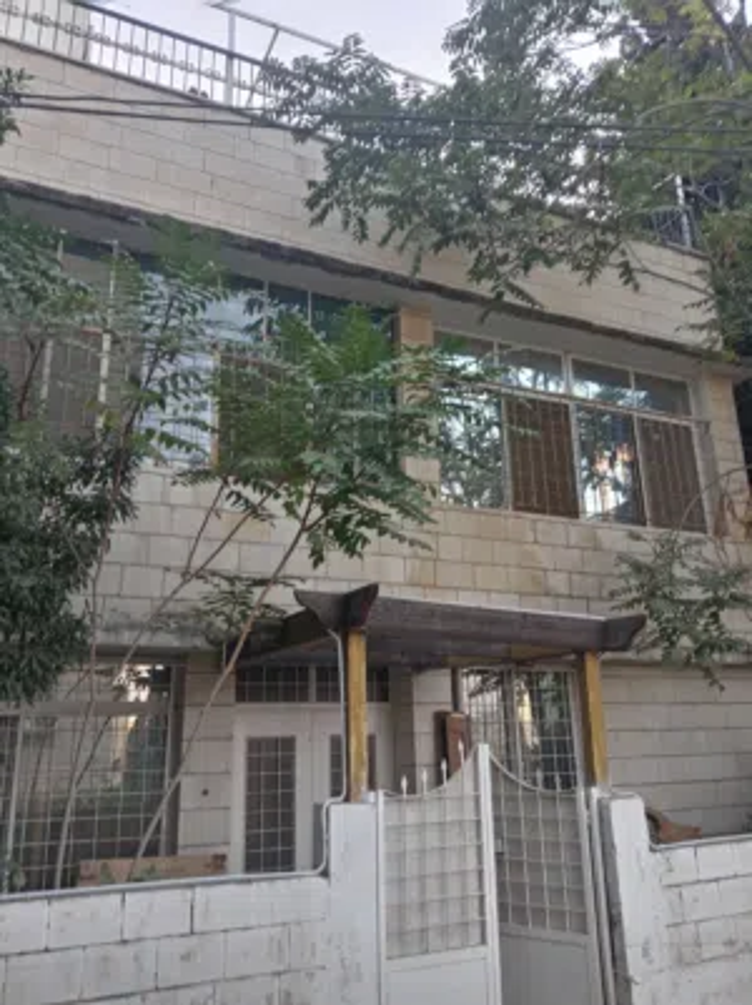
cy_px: 502
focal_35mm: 27
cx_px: 376
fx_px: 783
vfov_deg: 65.4
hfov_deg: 51.3
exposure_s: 1/25
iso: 219
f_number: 1.8
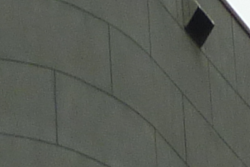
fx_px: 3222
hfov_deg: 4.4
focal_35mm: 464
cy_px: 320
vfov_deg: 2.9
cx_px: -13
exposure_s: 1/200
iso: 80
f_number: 4
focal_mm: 7.9
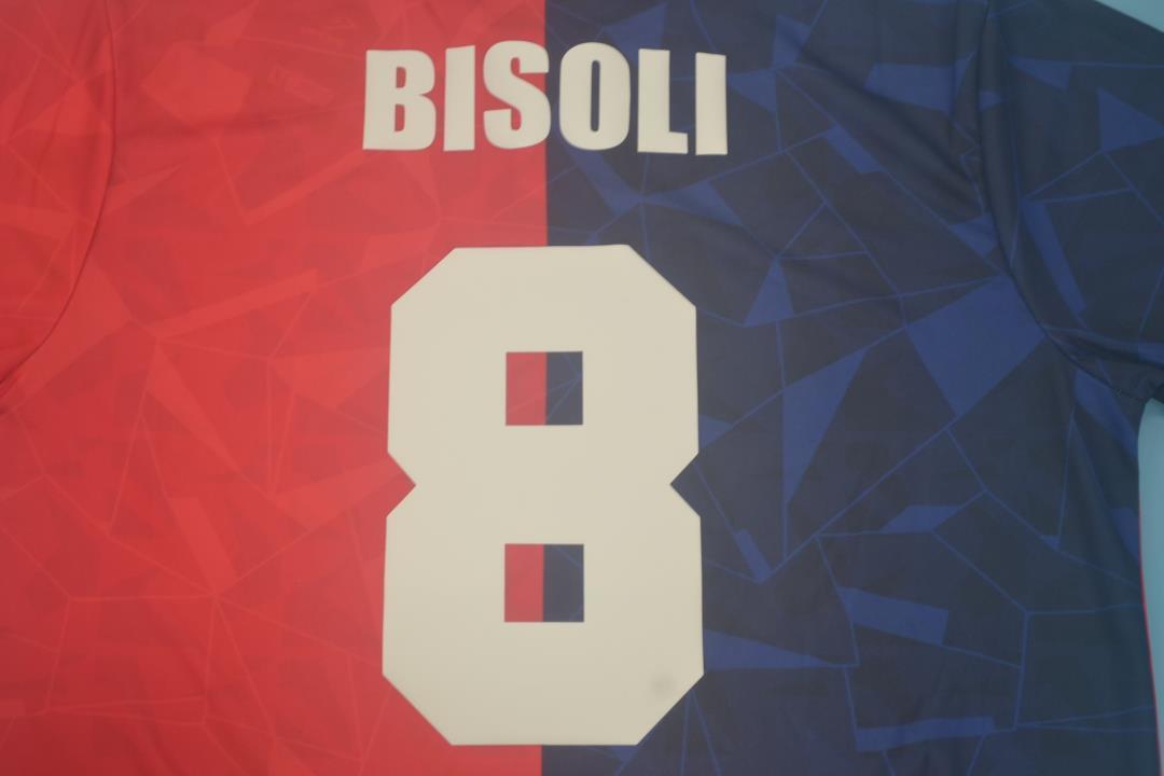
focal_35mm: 78
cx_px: 582
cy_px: 388
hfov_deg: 26.0
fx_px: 2522
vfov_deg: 17.5
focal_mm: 52
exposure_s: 1/80
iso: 200
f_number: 5.6
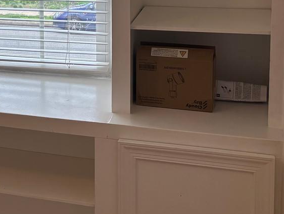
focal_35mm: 94
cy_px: -5
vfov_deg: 15.4
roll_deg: +2.9
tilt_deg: -9.8
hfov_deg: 18.5
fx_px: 772
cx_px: -139
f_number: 1.6
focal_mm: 5.96
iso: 32
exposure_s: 1/120
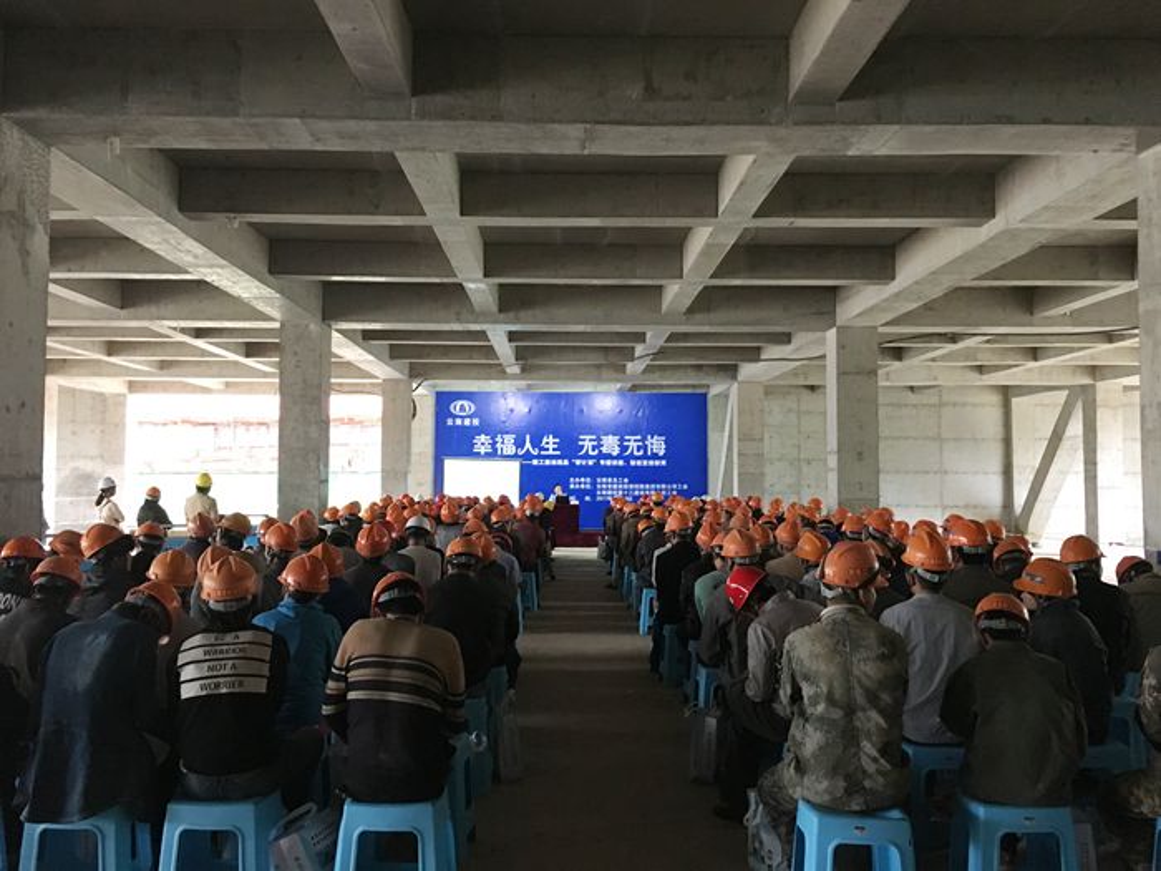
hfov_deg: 61.7
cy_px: 436
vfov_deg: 48.2
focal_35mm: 29
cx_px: 580
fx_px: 973
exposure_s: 1/17
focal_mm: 4.15
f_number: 2.2
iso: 200
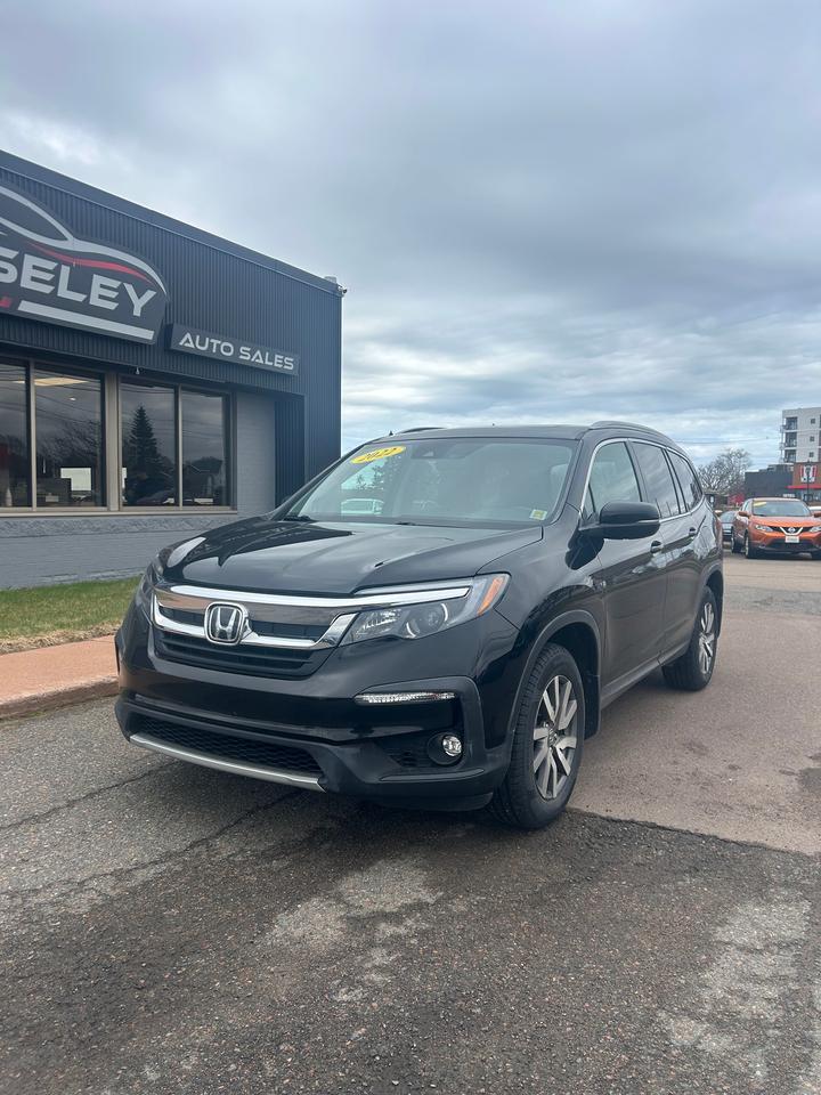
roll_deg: +1.2
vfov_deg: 67.3
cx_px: 410
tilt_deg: -2.1
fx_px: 822
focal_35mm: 26
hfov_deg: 53.1
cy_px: 548
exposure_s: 1/2632
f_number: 1.5
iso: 50
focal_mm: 5.7
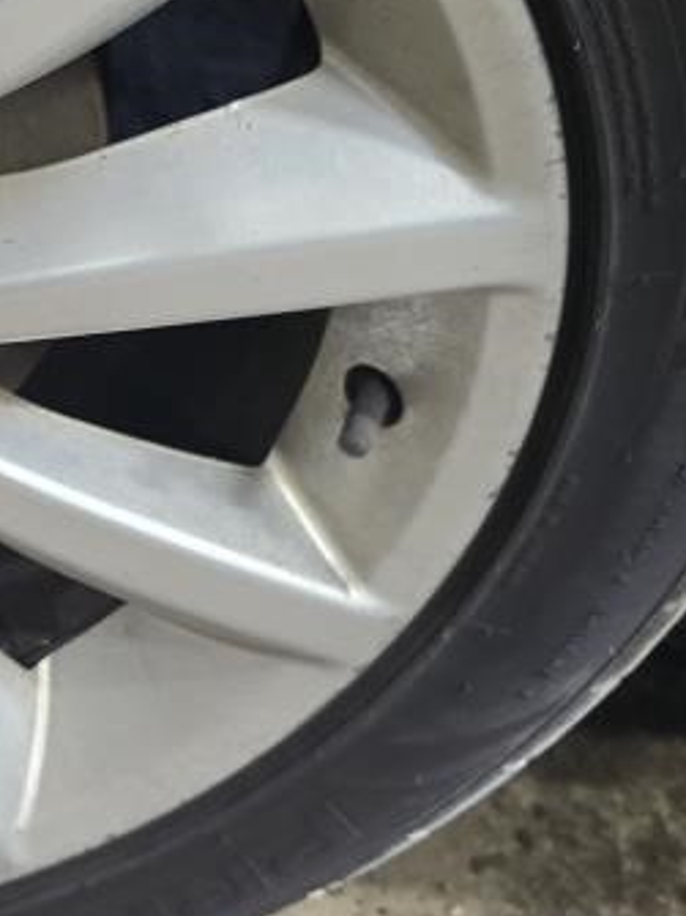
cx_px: -484
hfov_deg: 14.9
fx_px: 2327
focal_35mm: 88
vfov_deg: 22.2
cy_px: 331
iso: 800
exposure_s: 1/120
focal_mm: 6.3
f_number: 1.7
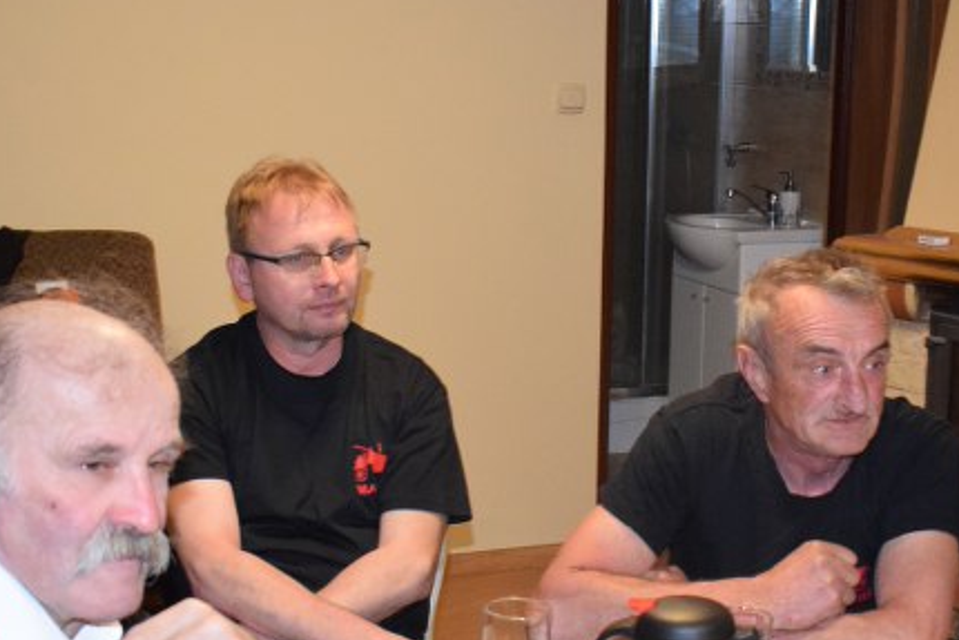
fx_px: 1785
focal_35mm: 67
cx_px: 542
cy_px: 427
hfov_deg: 30.0
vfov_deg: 20.3
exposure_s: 1/60
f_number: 3.8
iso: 3200
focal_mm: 24
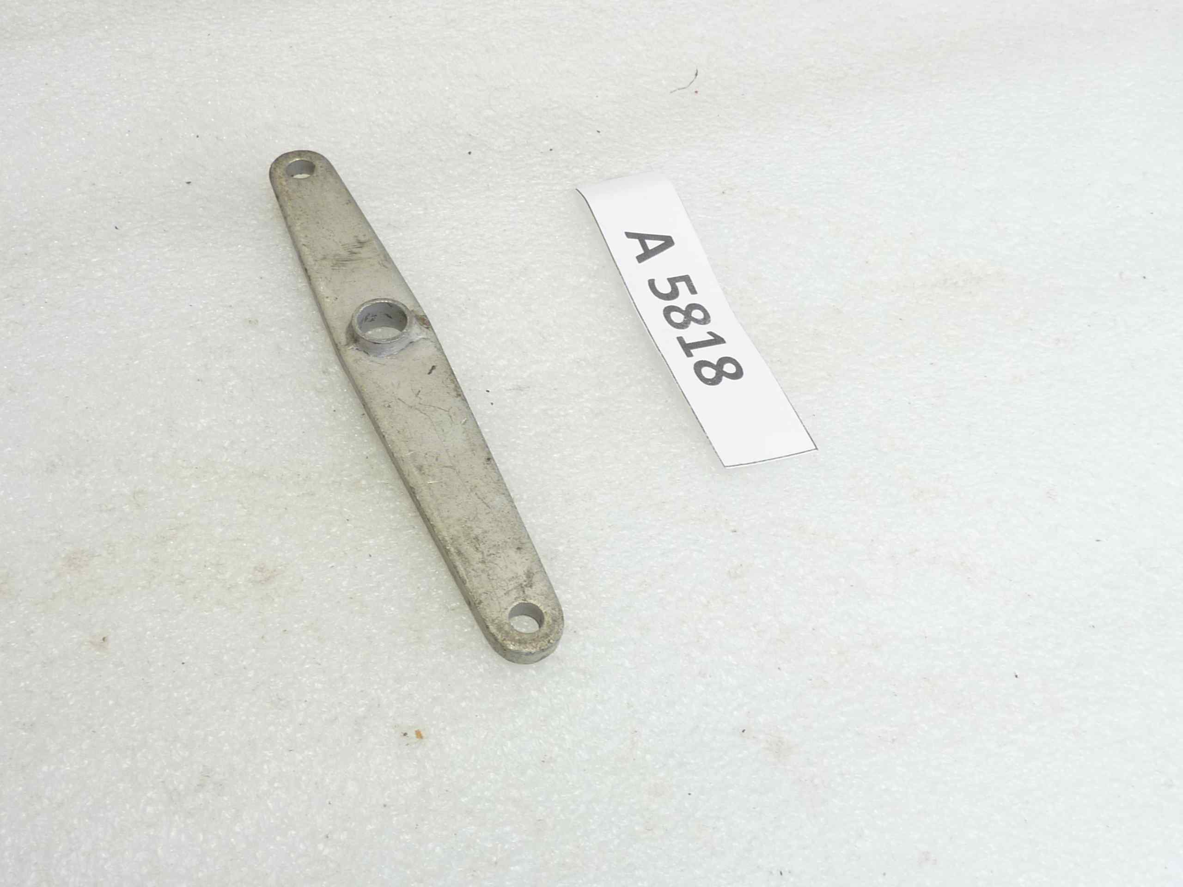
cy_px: 444
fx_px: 1299
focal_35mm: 38
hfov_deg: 49.0
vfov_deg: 37.7
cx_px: 592
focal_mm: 4.4
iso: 80
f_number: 3.3
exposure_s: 1/15
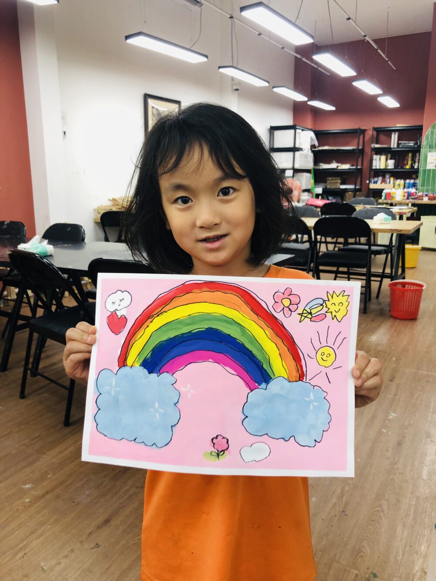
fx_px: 470
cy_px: 290
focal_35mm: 28
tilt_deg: -10.5
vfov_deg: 63.4
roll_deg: -0.4
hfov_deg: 49.8
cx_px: 218
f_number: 1.8
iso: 25
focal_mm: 4
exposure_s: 1/50
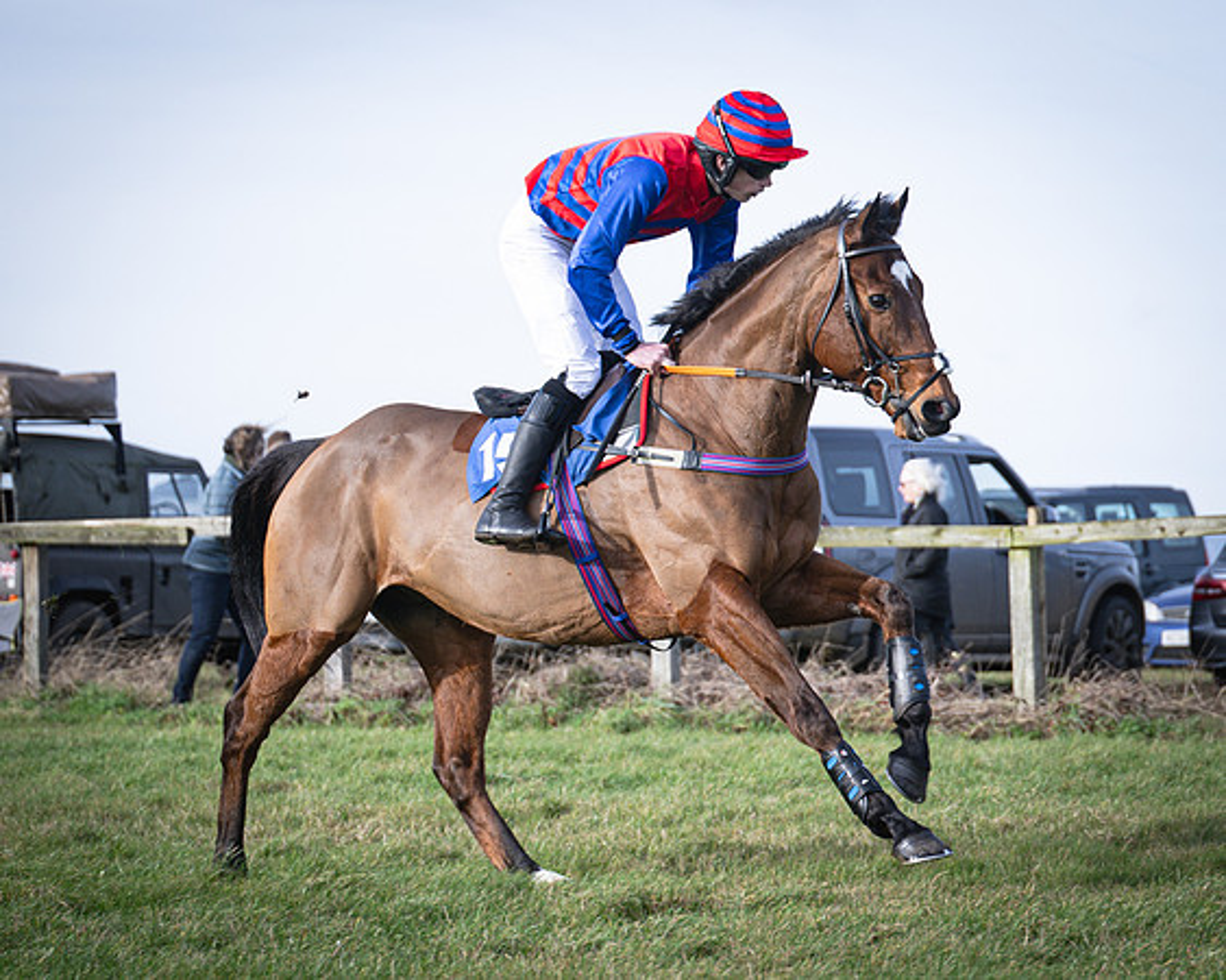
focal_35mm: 170
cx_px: 830
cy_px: 453
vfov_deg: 9.1
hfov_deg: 11.3
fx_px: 6177
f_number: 2.8
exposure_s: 1/1000
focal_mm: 70
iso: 125
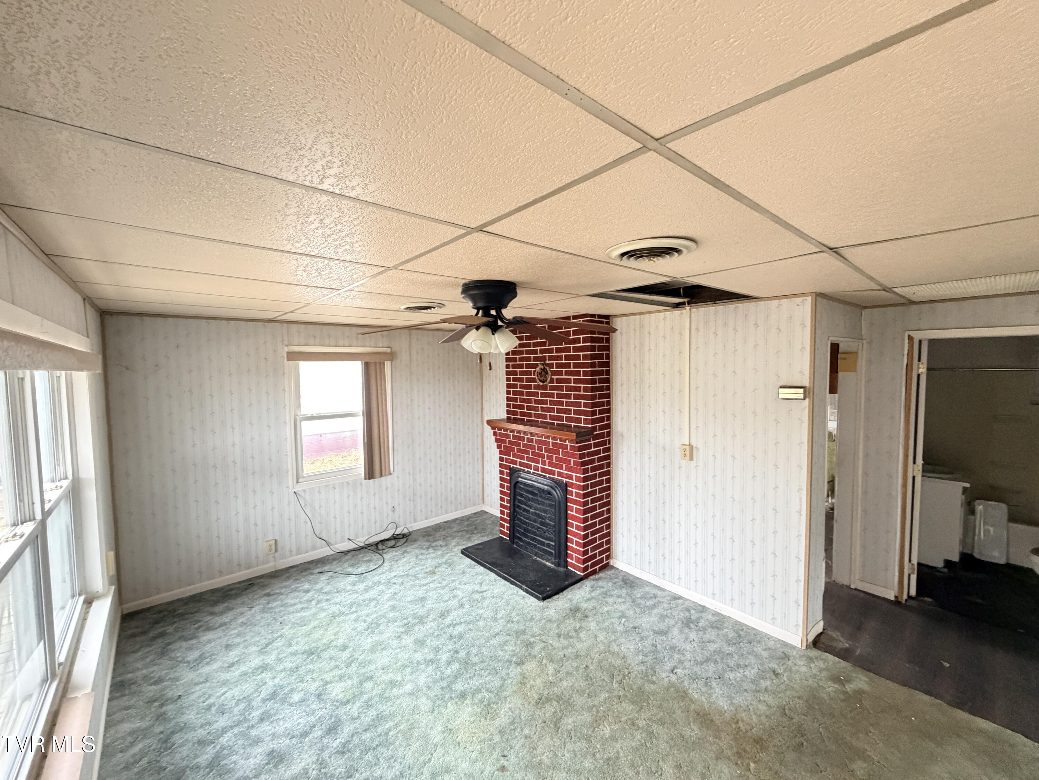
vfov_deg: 85.7
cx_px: 520
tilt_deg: -4.0
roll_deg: +1.2
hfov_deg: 102.1
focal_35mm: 14
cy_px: 390
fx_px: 420
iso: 640
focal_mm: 2.22
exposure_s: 1/60
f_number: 2.2
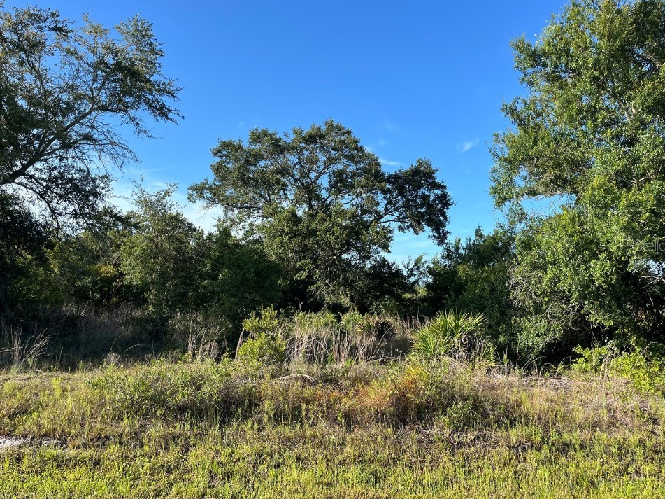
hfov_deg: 63.4
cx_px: 343
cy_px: 245
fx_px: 538
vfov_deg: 49.7
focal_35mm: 28
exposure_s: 1/1441
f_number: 1.6
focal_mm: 5.1
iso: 50
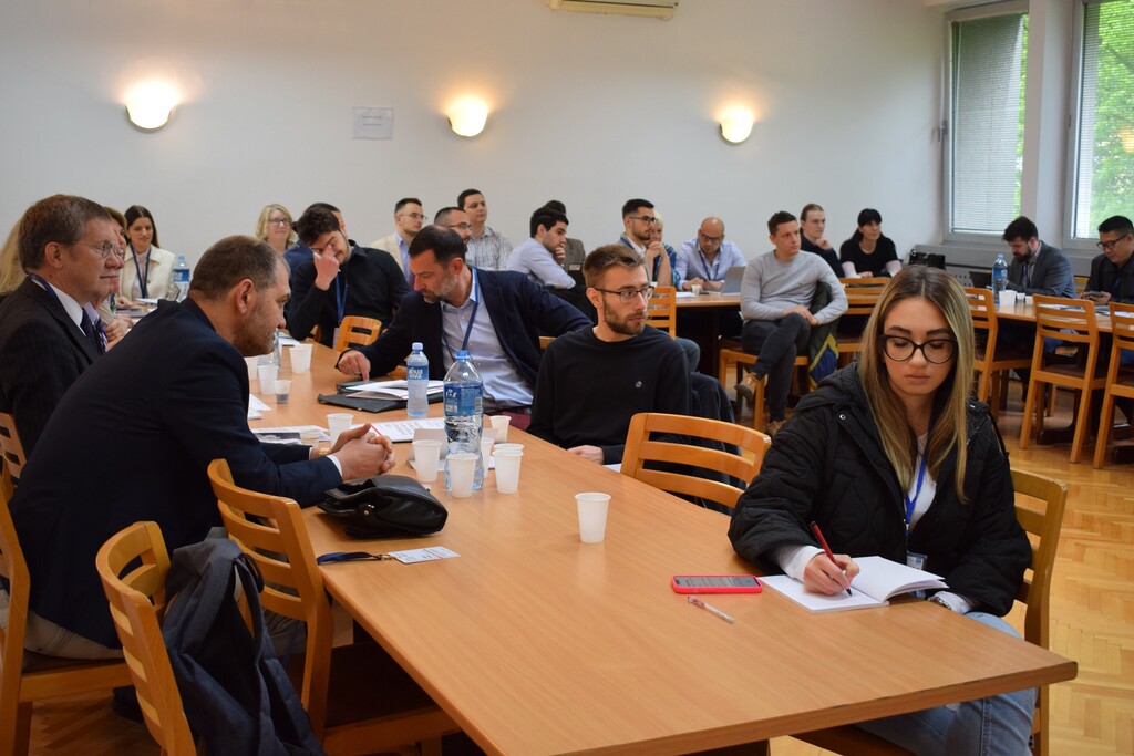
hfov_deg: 47.9
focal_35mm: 40
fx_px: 1276
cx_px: 567
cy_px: 378
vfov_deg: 33.0
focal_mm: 27
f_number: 4
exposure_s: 1/60
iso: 720
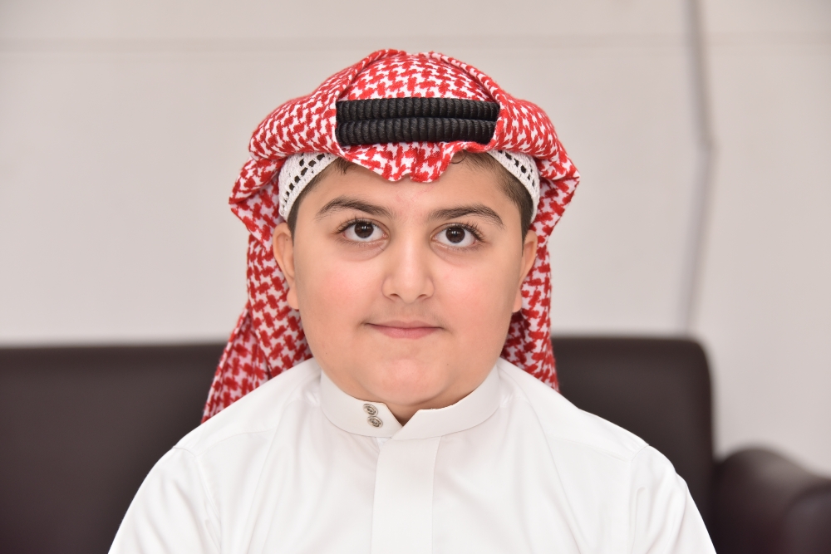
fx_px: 2586
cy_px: 277
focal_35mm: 112
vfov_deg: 12.2
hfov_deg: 18.3
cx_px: 416
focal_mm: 112
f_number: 5.3
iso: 400
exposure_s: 1/100
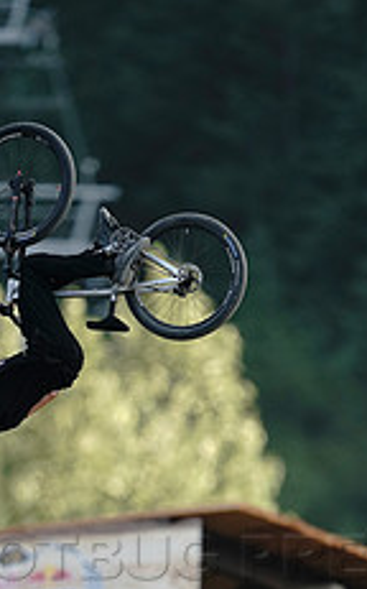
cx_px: 153
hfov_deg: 1.1
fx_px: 19127
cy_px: 546
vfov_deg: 1.8
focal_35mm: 1193
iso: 1600
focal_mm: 600
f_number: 4
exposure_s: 1/1600
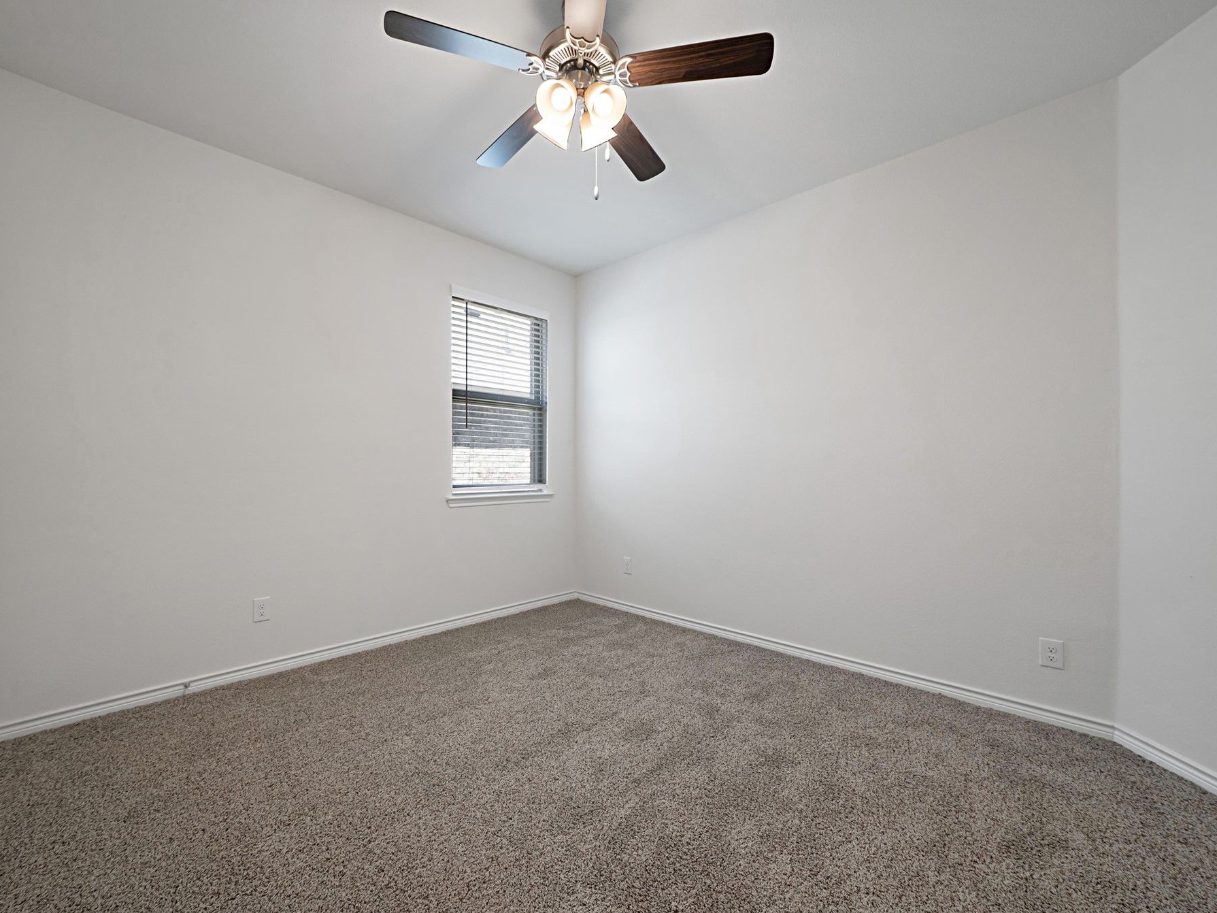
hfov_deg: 101.9
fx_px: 492
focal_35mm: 14
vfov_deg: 85.6
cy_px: 475
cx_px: 573
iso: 500
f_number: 9
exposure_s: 1/10
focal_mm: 12
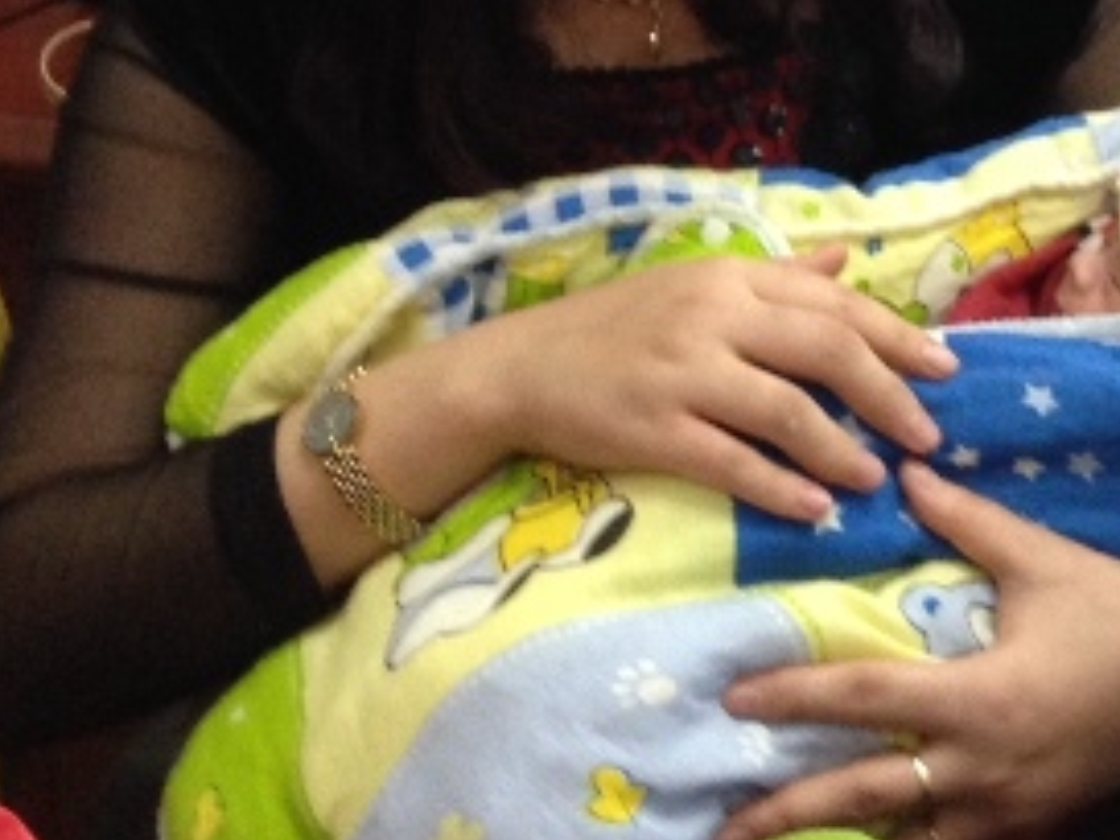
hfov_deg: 18.5
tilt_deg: -13.6
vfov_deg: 14.5
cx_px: 1429
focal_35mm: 99
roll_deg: -0.7
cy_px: -132
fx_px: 3203
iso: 250
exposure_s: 1/20
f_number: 2.4
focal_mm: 4.12
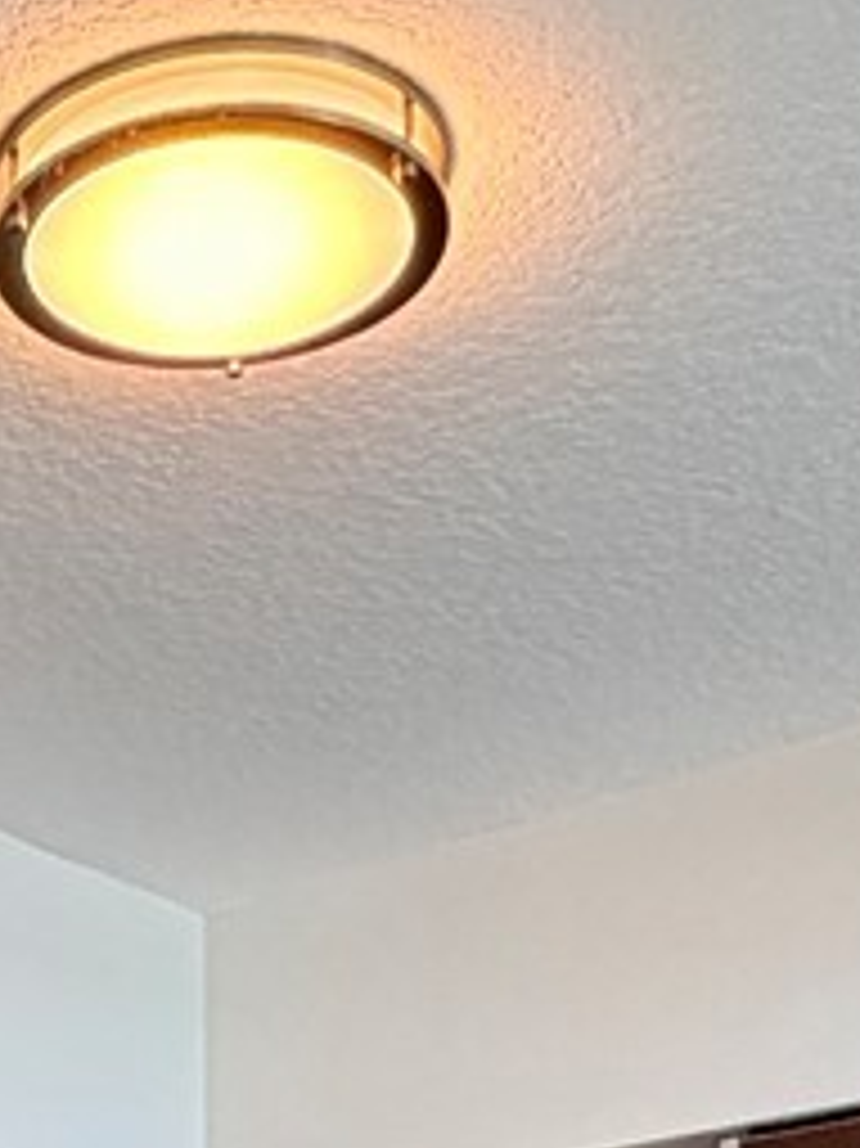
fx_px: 2917
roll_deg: -1.0
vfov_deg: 18.8
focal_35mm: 88
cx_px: -189
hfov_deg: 16.1
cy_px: 1868
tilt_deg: +0.8
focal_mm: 2.22
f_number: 2.2
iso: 200
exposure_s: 1/121
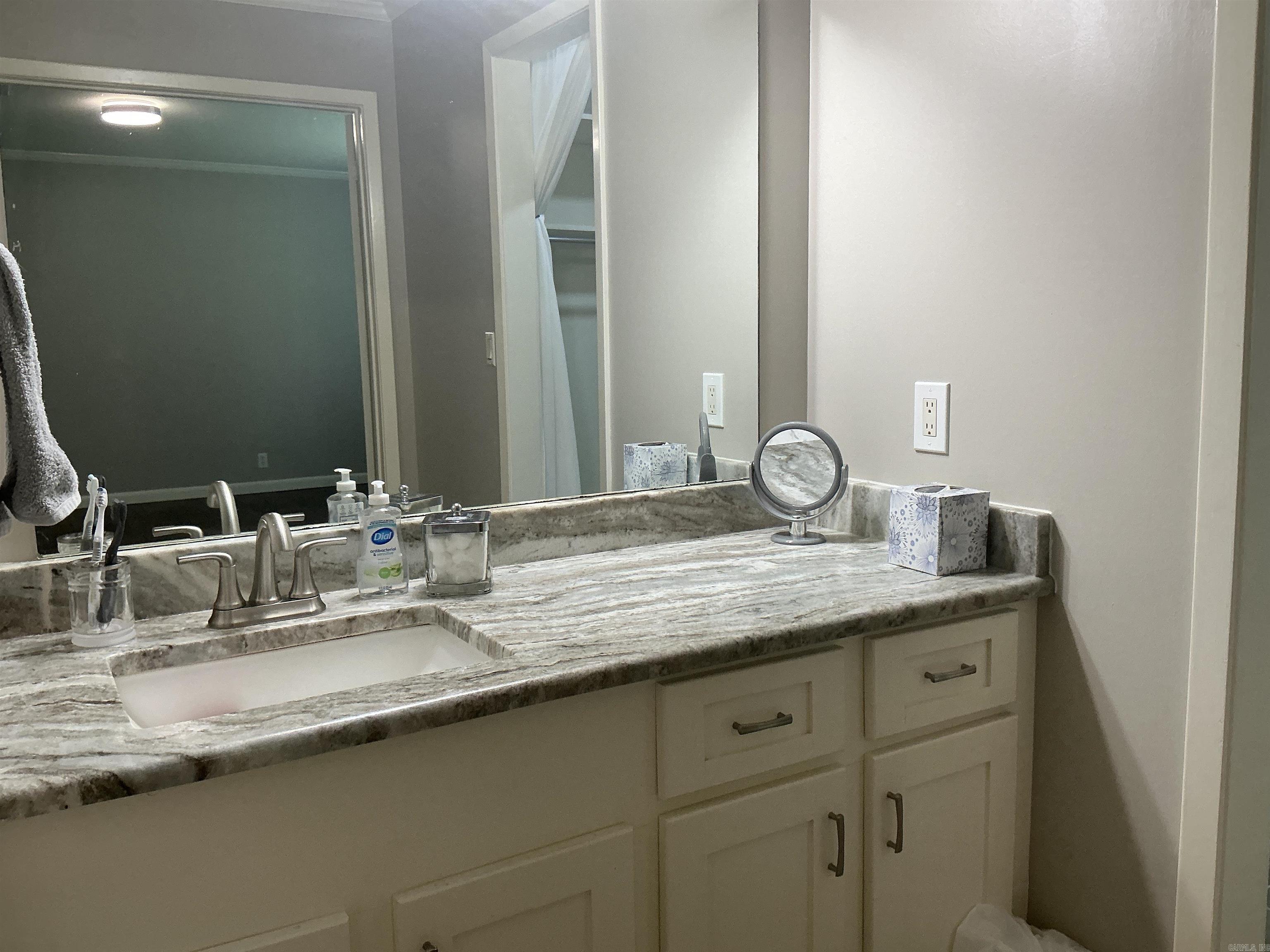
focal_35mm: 28
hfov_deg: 63.4
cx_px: 635
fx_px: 1027
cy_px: 476
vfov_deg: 49.7
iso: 64
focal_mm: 3
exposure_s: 1/75
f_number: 1.8
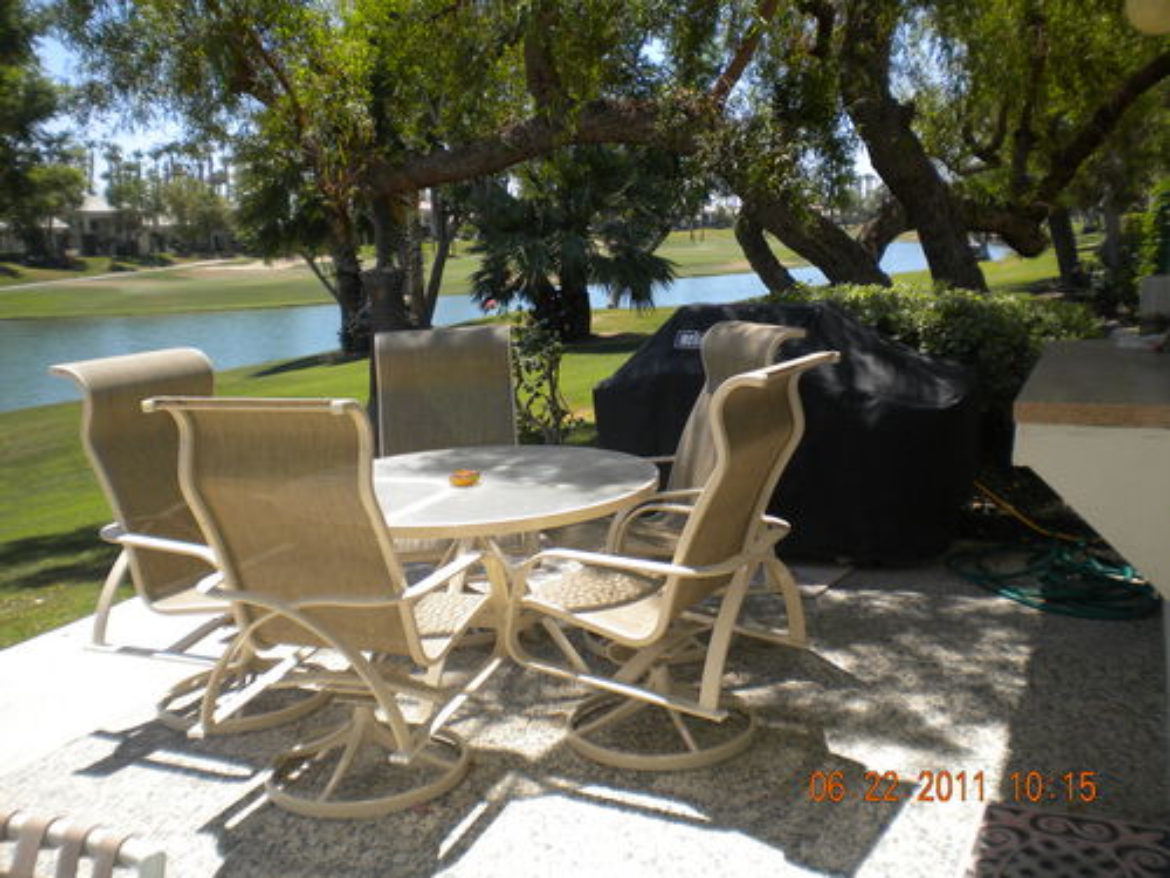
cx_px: 585
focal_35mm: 35
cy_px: 439
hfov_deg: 52.6
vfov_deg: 40.7
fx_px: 1183
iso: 80
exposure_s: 1/454
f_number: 4.6
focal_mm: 6.3
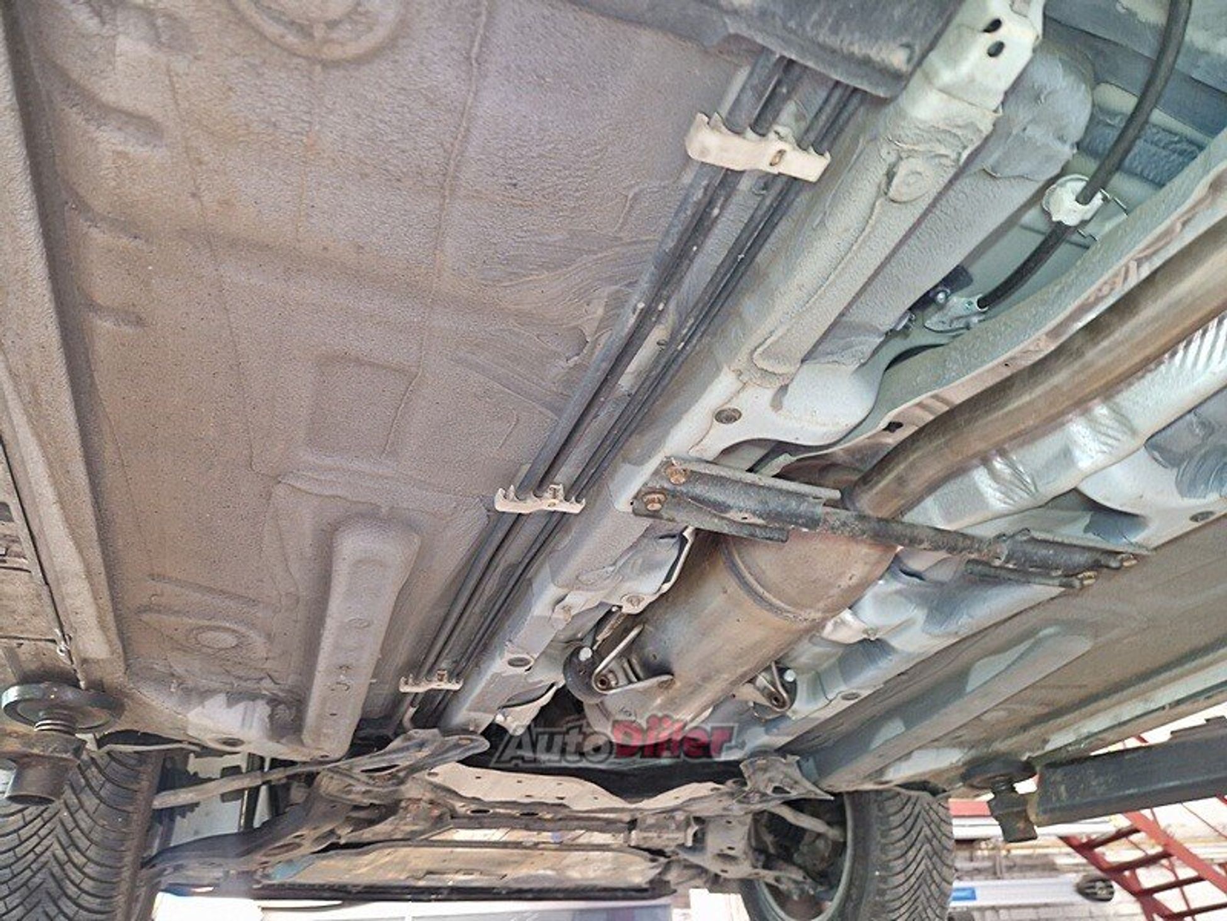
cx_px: 614
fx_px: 815
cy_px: 460
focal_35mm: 23
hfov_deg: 73.9
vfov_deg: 58.9
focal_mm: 5.4
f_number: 1.8
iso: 1000
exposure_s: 1/100
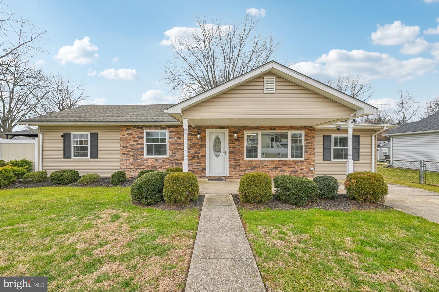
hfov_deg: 104.3
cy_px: 146
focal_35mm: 14
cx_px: 220
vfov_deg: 81.1
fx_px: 171
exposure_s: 1/100
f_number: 8
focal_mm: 14
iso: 100
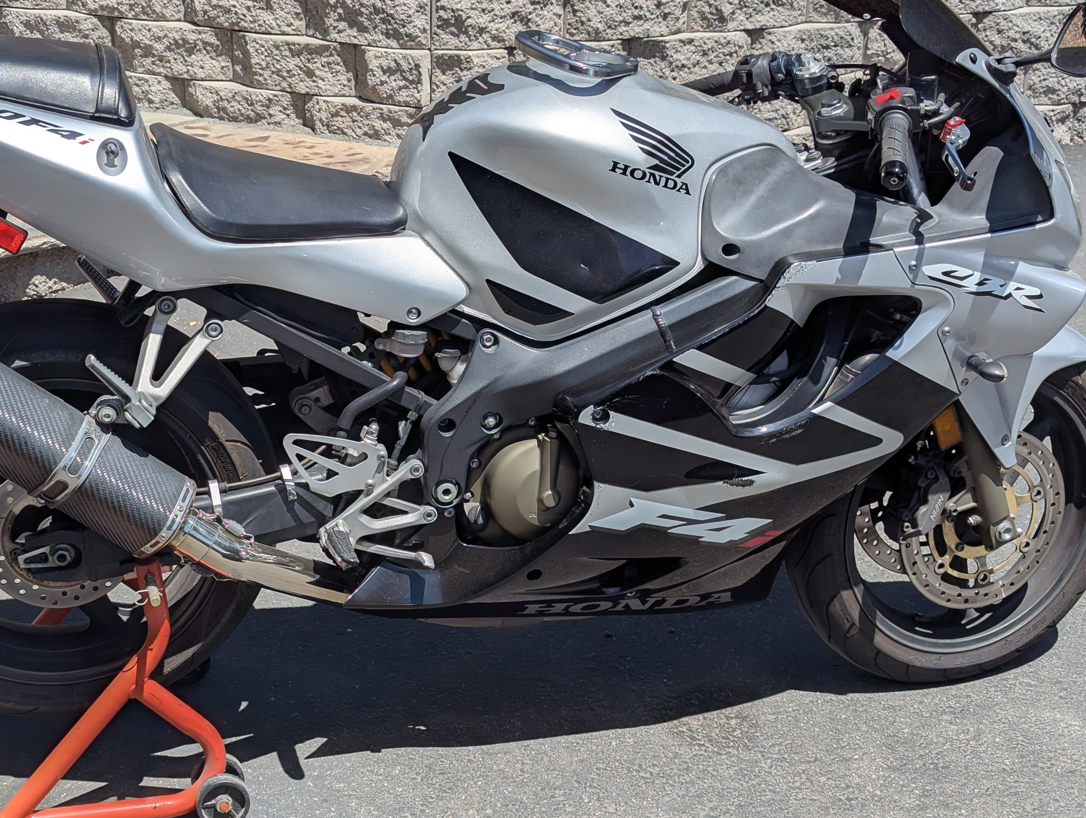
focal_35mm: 62
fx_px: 1948
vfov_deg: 23.7
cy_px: 404
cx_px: 468
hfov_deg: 31.1
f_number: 1.85
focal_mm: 6.81
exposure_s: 1/3040
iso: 43
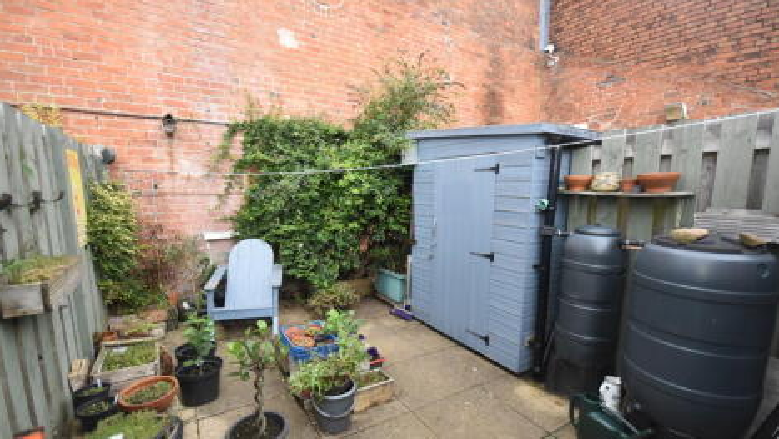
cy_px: 236
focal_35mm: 16
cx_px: 394
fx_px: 331
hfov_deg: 99.4
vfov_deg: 67.0
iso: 800
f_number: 4.5
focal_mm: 10
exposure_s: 1/160
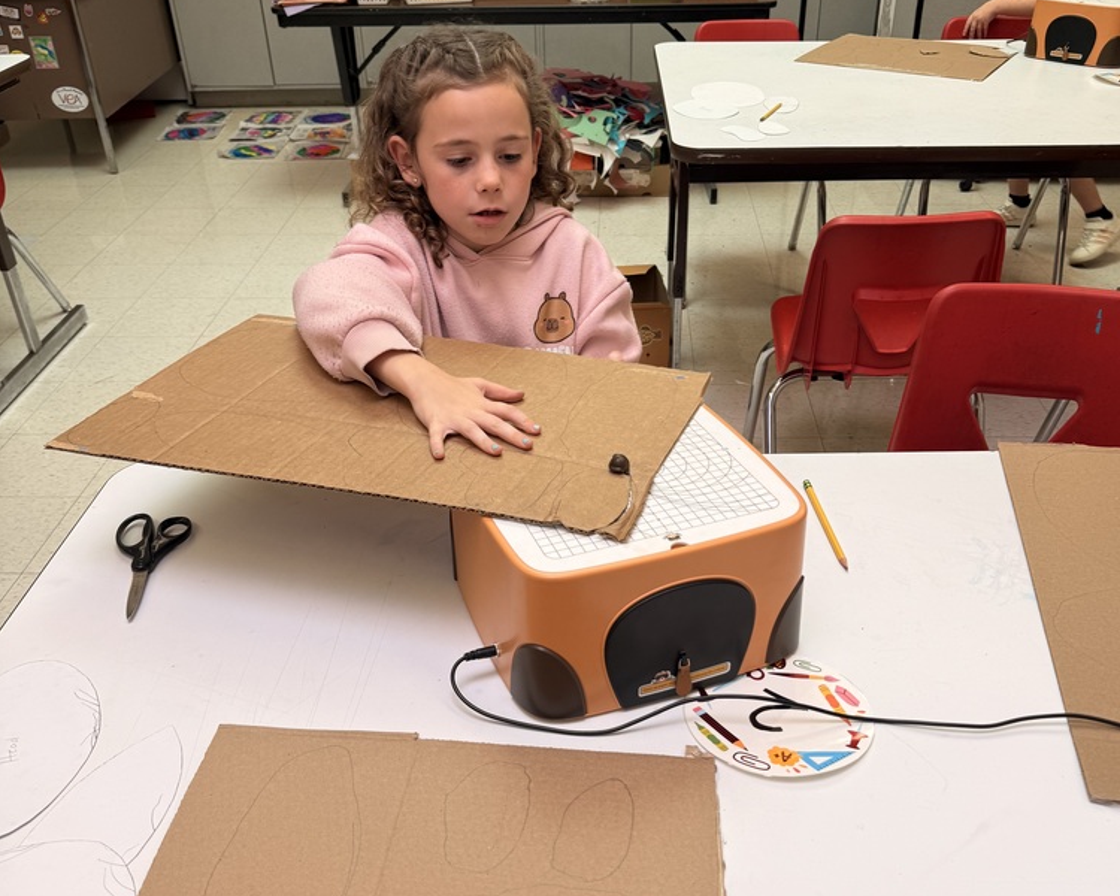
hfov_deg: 55.7
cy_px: 529
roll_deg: -0.1
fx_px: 1061
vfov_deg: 45.6
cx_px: 570
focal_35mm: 32
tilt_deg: -34.8
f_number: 1.78
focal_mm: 6.76
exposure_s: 1/120
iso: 64
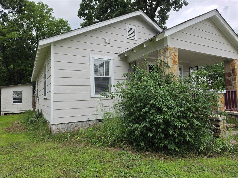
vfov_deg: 58.9
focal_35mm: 23
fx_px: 158
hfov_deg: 73.9
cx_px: 119
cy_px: 89
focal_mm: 6.5
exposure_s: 1/2517
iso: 64
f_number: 1.4
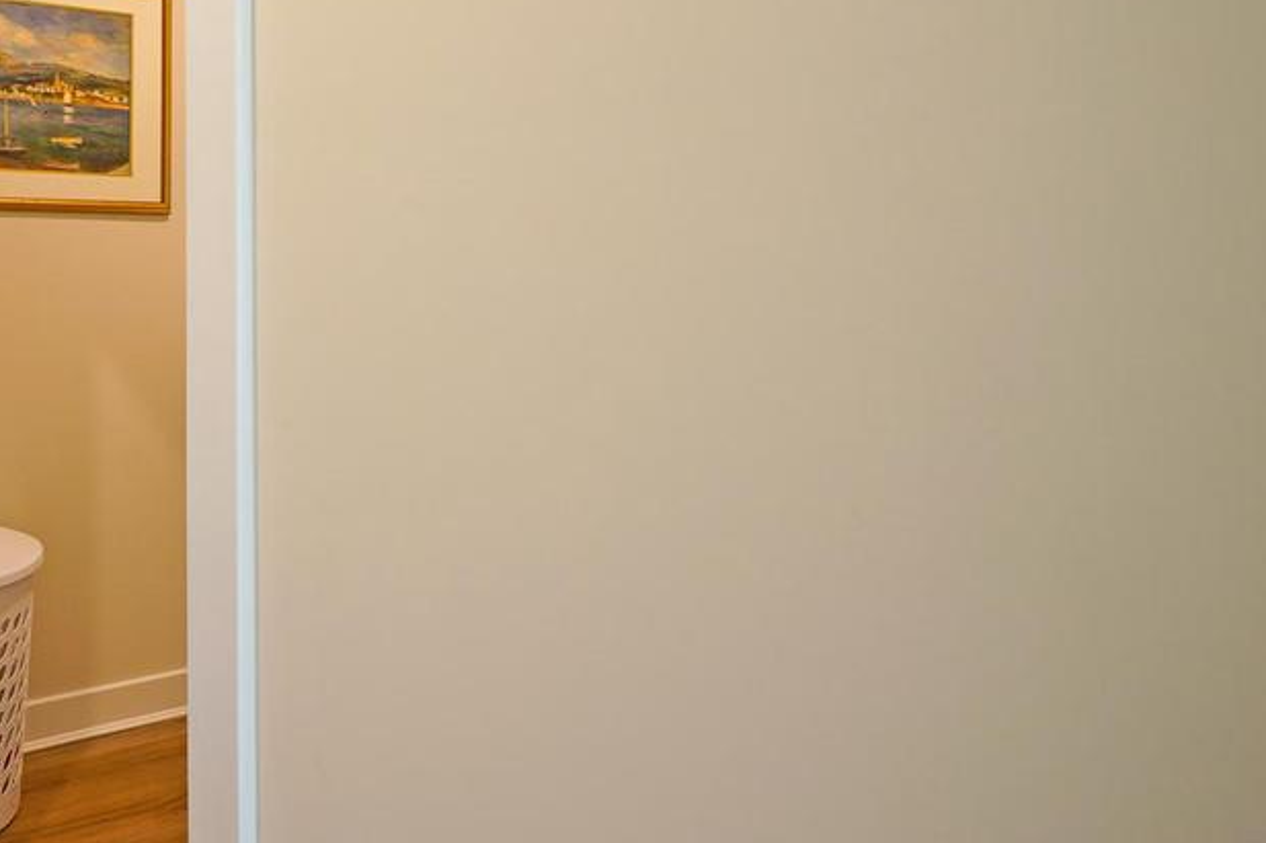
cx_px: 129
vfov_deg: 37.1
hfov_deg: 48.7
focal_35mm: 35
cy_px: 236
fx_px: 1230
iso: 160
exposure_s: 1/30
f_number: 2.8
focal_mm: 10
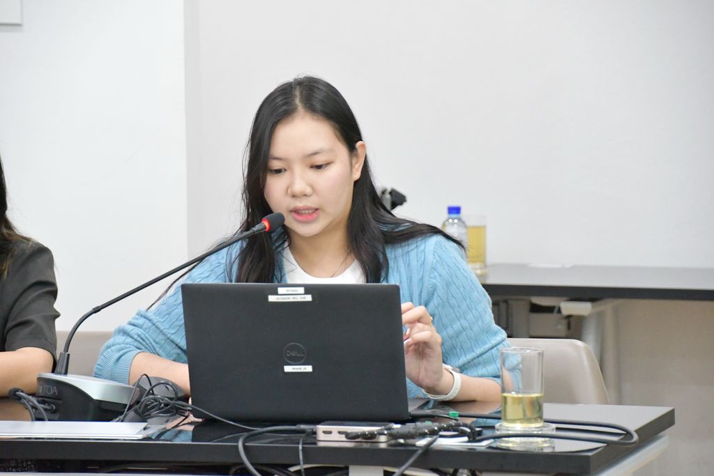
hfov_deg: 11.2
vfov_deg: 7.5
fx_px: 3630
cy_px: 238
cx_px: 357
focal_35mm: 183
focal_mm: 122
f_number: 5.6
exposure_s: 1/125
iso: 10000
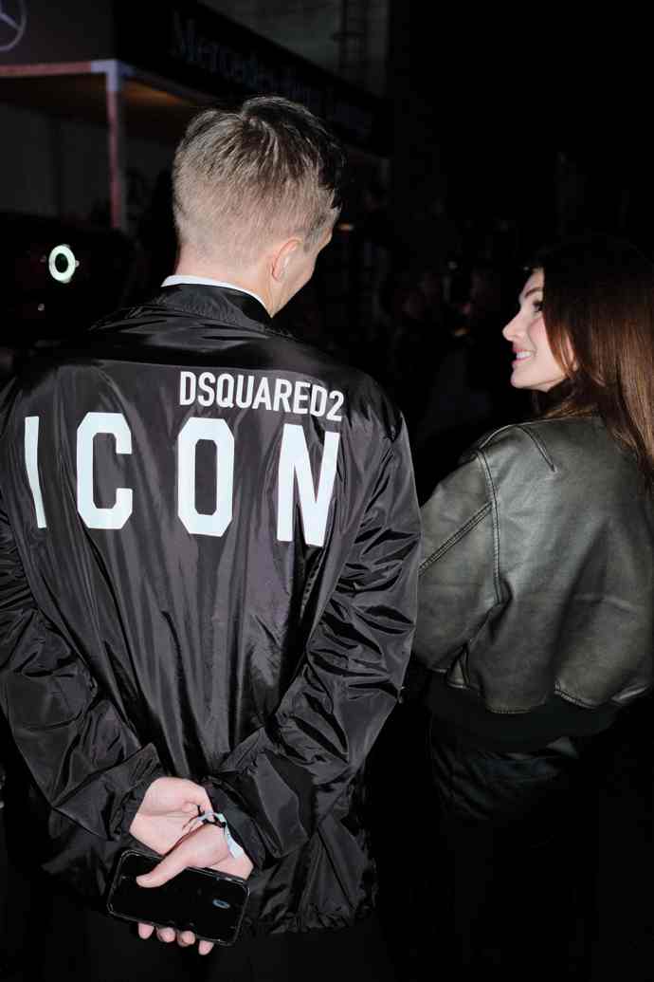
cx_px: 327
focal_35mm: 35
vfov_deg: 54.4
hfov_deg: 37.9
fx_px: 954
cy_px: 491
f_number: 2
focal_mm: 23
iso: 640
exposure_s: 1/125
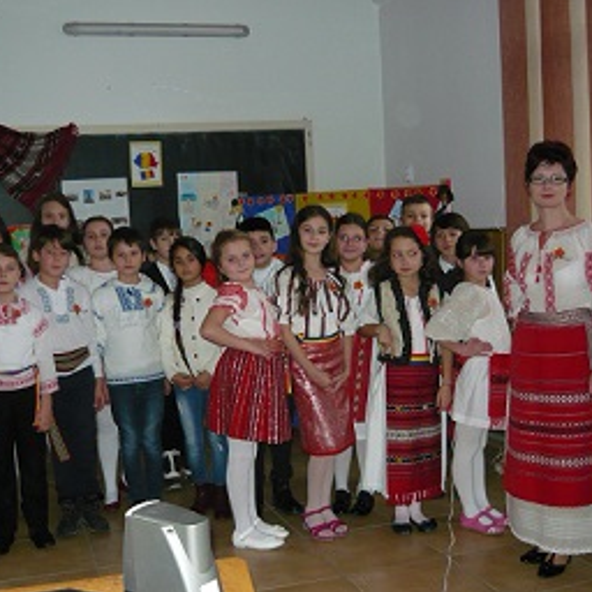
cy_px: 302
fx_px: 813
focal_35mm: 42
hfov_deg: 39.8
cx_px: 225
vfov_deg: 40.0
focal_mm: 5.5
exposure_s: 1/30
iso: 400
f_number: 2.8
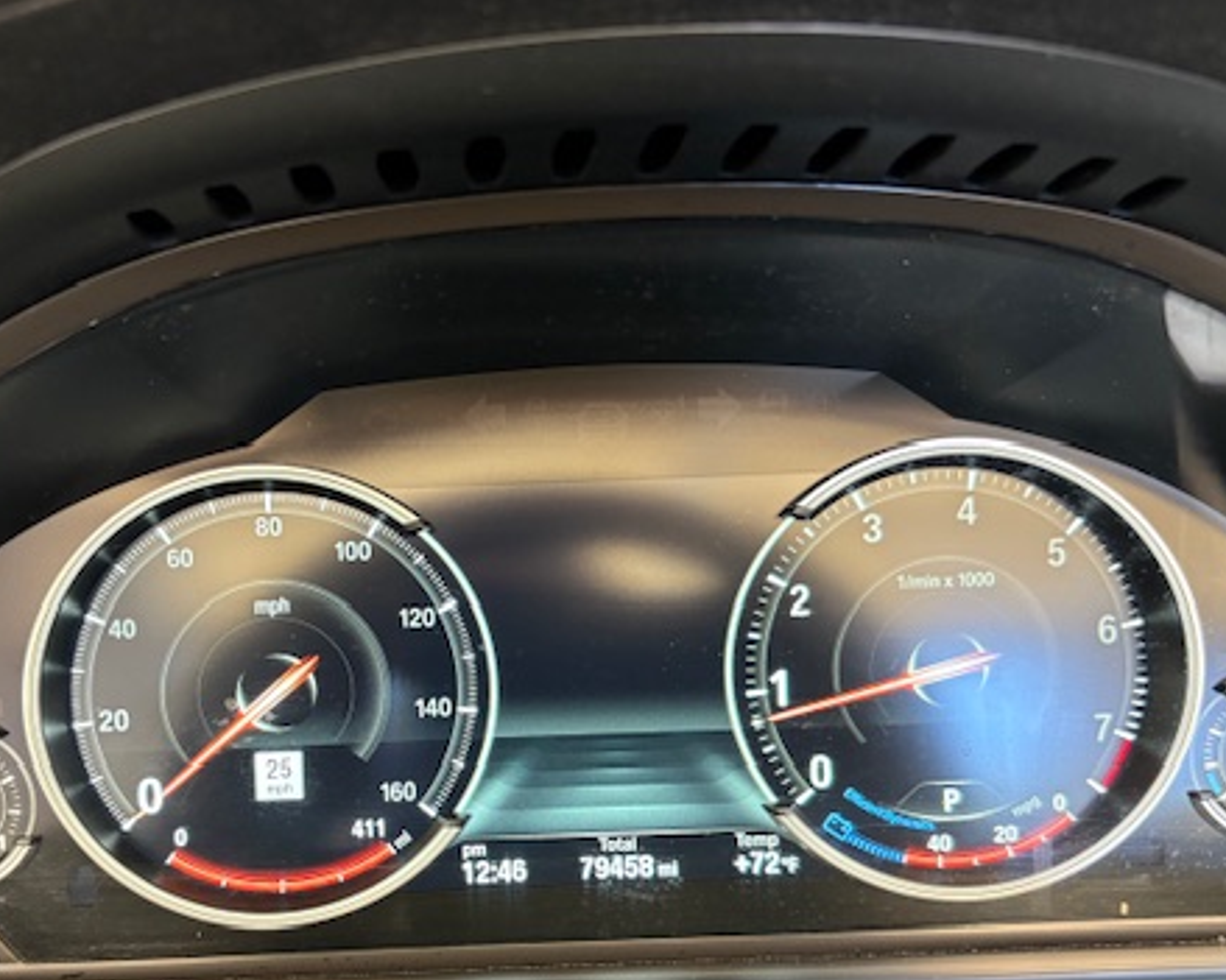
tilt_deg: -20.1
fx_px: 1342
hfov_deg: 48.9
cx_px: 505
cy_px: 645
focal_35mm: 37
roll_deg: +2.6
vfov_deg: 39.7
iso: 400
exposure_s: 1/53
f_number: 1.6
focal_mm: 5.96
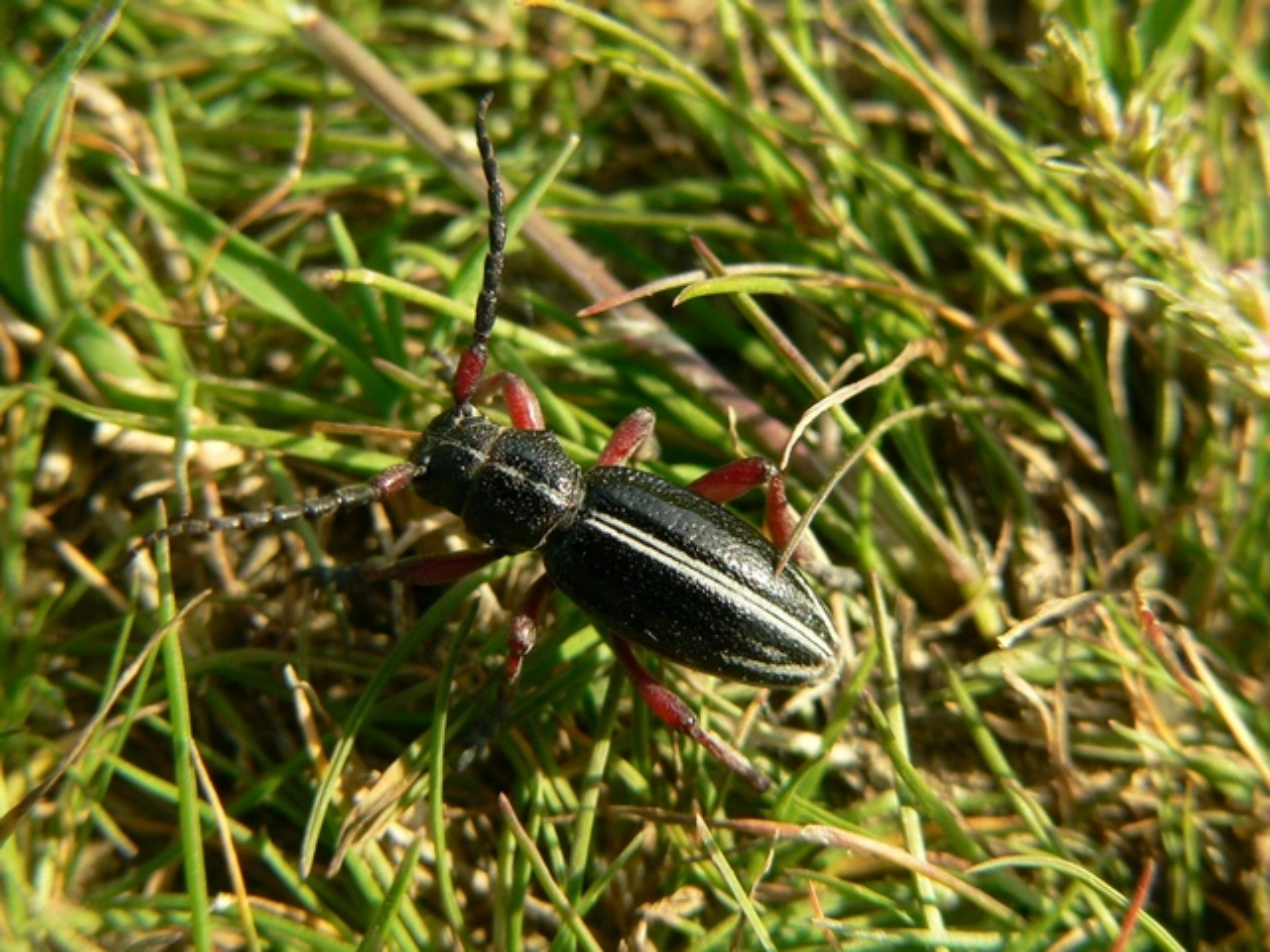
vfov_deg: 15.7
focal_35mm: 94
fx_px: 3449
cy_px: 476
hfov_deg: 20.9
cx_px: 635
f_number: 4
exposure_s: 1/250
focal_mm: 15.6
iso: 80
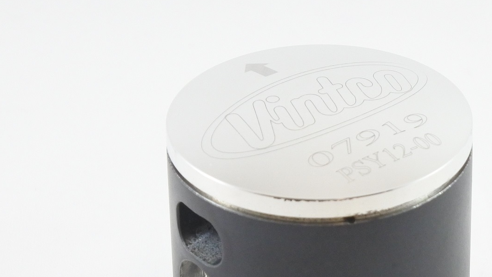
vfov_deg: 9.8
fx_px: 1605
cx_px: 324
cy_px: 237
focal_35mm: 123
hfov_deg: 17.4
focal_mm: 24.8
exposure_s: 1/125
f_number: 5.3
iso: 800
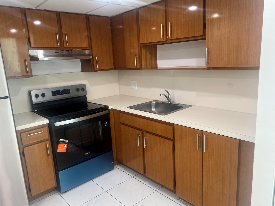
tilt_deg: -12.9
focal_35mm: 26
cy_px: 103
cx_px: 138
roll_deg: +3.2
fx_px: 207
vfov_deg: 53.1
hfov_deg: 67.3
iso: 64
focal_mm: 5.7
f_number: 1.5
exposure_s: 1/60
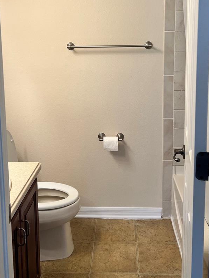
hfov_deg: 36.8
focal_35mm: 39
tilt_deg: -5.1
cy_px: 77
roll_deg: +0.1
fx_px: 314
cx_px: 107
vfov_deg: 46.5
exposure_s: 1/120
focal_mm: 5.7
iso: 80
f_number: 1.5
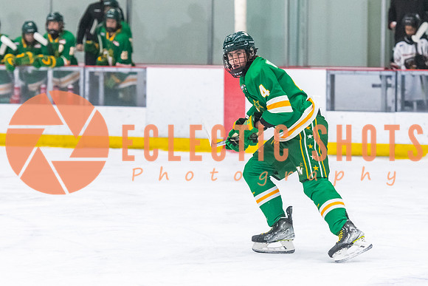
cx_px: 260
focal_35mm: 208
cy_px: 129
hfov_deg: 9.9
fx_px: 2472
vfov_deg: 6.6
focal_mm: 120
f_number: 2.8
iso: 4000
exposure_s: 1/800
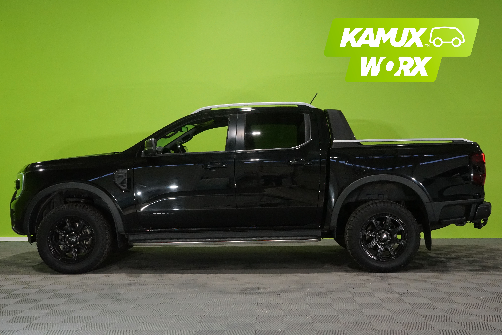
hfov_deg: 48.5
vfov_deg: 33.4
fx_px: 558
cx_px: 251
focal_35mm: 40
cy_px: 168
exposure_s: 1/80
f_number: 13
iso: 6400
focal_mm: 40
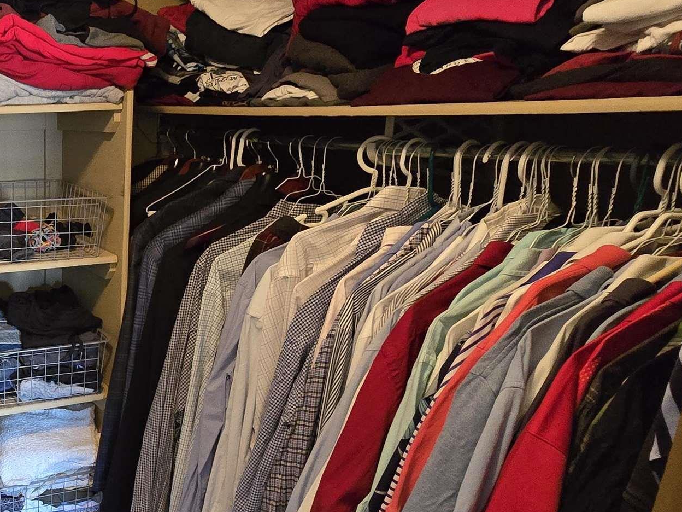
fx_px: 630
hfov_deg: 48.9
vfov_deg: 43.7
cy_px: 325
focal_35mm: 32
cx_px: 34
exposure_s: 1/60
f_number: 2.2
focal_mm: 2.2
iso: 1250
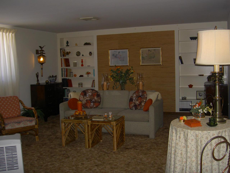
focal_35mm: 39
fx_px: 259
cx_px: 115
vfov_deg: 36.8
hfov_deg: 47.9
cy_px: 86
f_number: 2.8
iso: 100
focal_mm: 8
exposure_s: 1/60
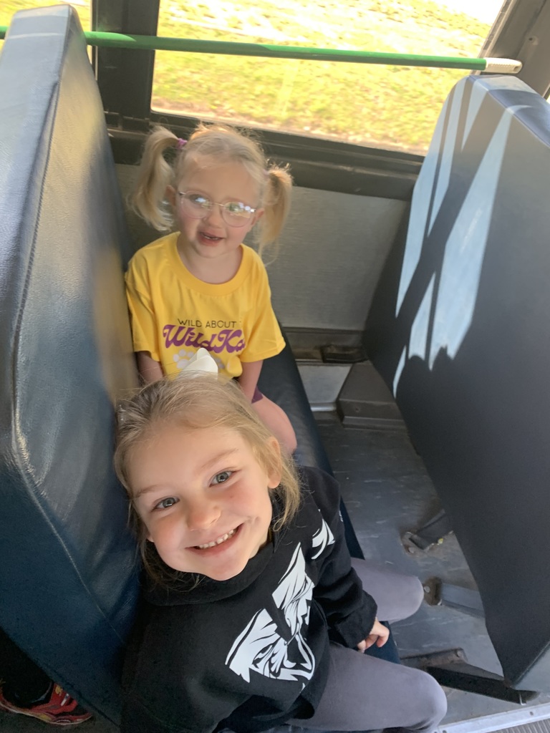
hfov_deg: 53.1
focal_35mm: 26
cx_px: 275
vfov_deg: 67.3
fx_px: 551
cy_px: 366
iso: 100
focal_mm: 4.25
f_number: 1.8
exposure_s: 1/61
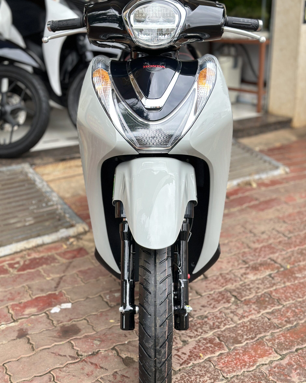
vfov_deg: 36.7
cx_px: 154
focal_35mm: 51
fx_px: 577
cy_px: 193
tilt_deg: -16.8
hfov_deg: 29.7
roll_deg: -0.2
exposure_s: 1/745
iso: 80
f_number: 1.78
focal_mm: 6.86
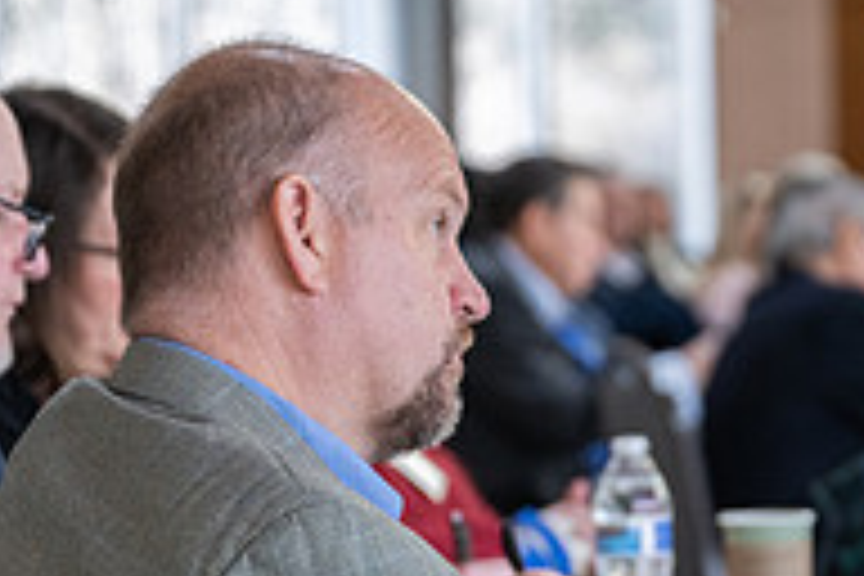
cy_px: 583
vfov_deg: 6.5
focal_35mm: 212
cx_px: 688
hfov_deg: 9.7
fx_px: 5088
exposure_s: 1/200
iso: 640
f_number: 2.8
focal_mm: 70
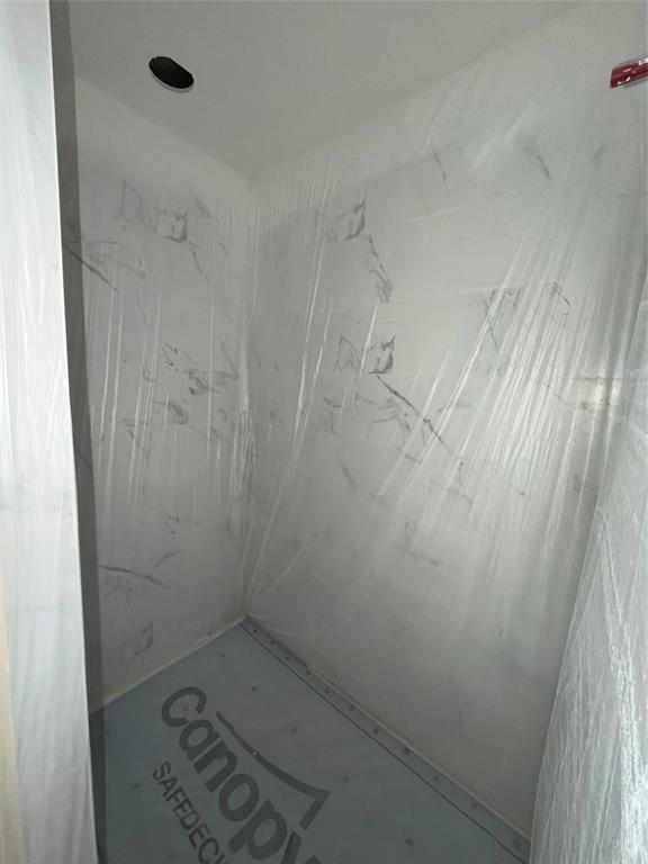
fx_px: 349
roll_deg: -2.8
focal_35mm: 14
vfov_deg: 102.1
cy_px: 432
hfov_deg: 85.7
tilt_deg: -8.3
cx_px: 324
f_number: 2.2
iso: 400
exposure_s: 1/60
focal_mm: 2.22
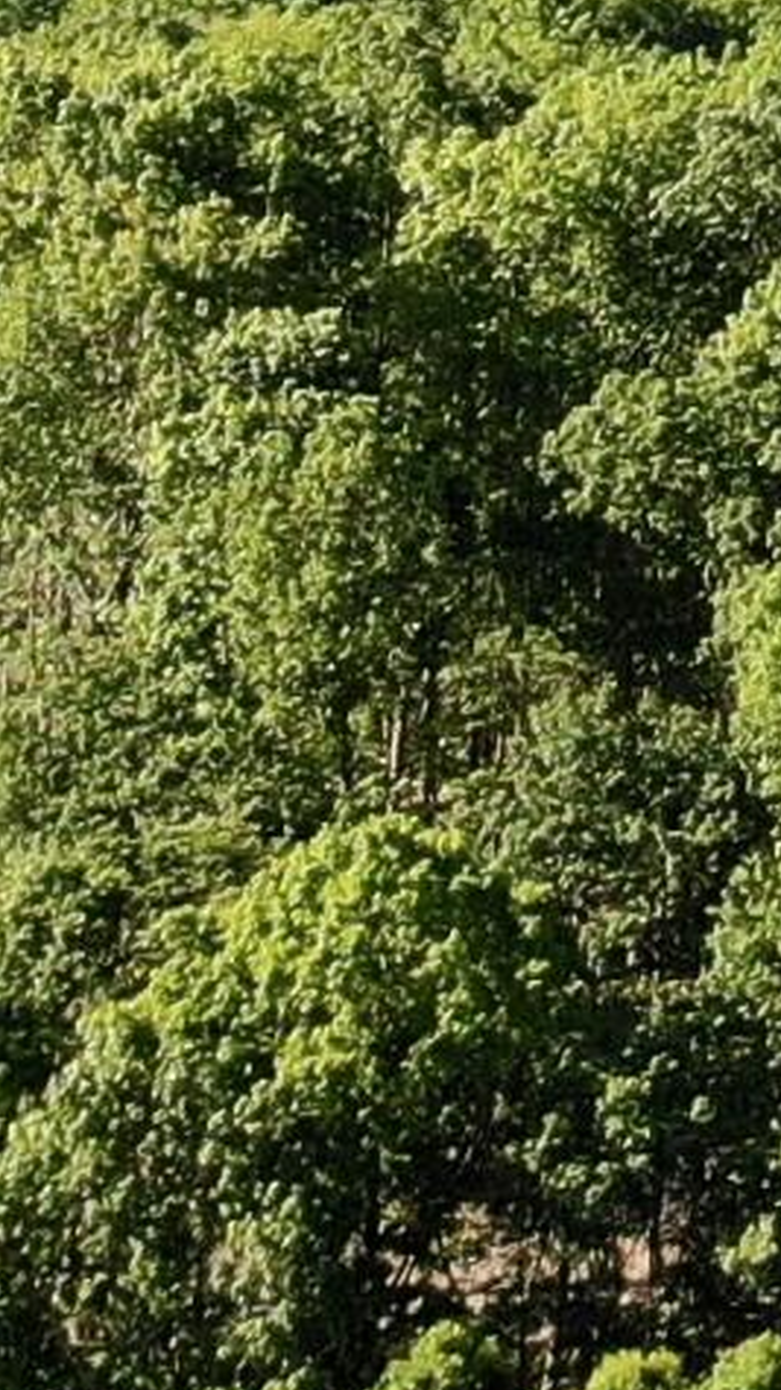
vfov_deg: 12.0
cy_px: -1130
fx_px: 6078
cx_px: 1904
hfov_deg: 6.9
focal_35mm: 165
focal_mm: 4.5
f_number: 2.8
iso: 100
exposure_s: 1/664
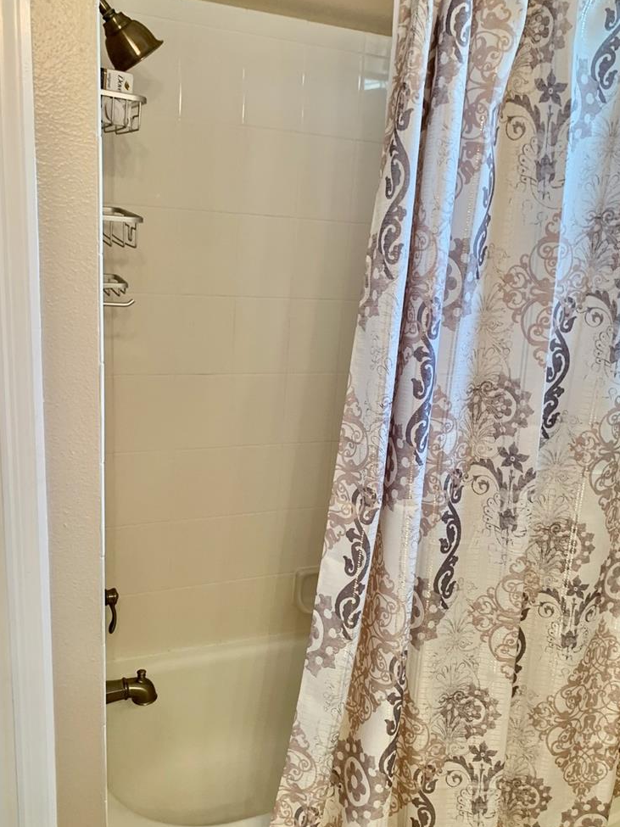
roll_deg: -5.0
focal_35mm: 32
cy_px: 463
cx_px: 339
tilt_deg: -15.2
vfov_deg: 56.7
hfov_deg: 44.1
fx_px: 764
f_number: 1.8
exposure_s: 1/60
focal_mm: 4.25
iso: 100
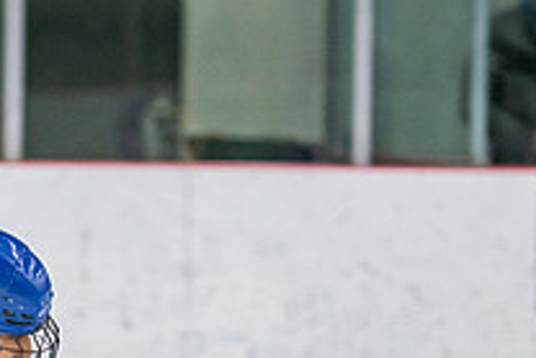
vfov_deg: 2.6
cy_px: 373
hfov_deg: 3.9
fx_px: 7867
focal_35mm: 528
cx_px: -112
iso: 2000
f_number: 3.2
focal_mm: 135
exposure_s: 1/640
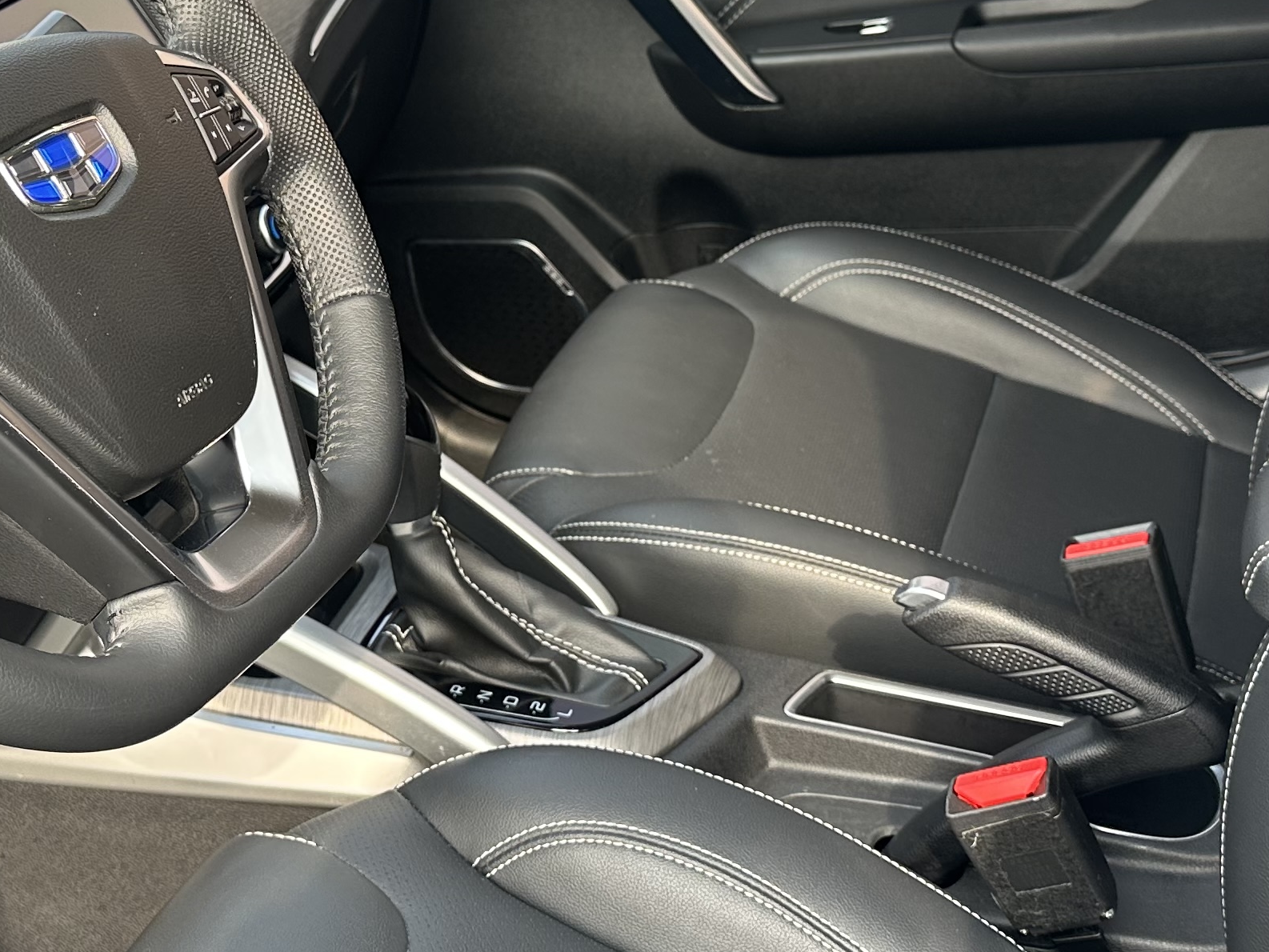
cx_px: 494
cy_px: 342
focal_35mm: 61
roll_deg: +3.3
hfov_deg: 31.6
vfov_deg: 24.0
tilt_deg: -24.6
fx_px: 2237
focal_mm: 6.86
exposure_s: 1/279
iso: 80
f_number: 1.78
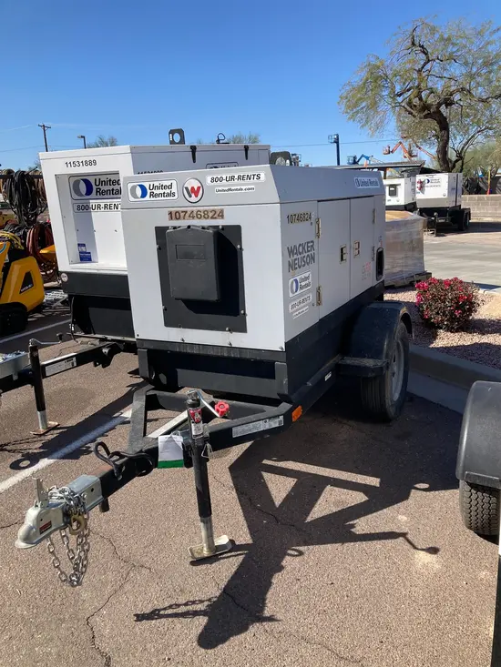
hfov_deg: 49.8
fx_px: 540
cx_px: 250
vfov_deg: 63.4
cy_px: 334
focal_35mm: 28
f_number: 1.8
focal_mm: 3.99
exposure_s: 1/1799
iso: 20
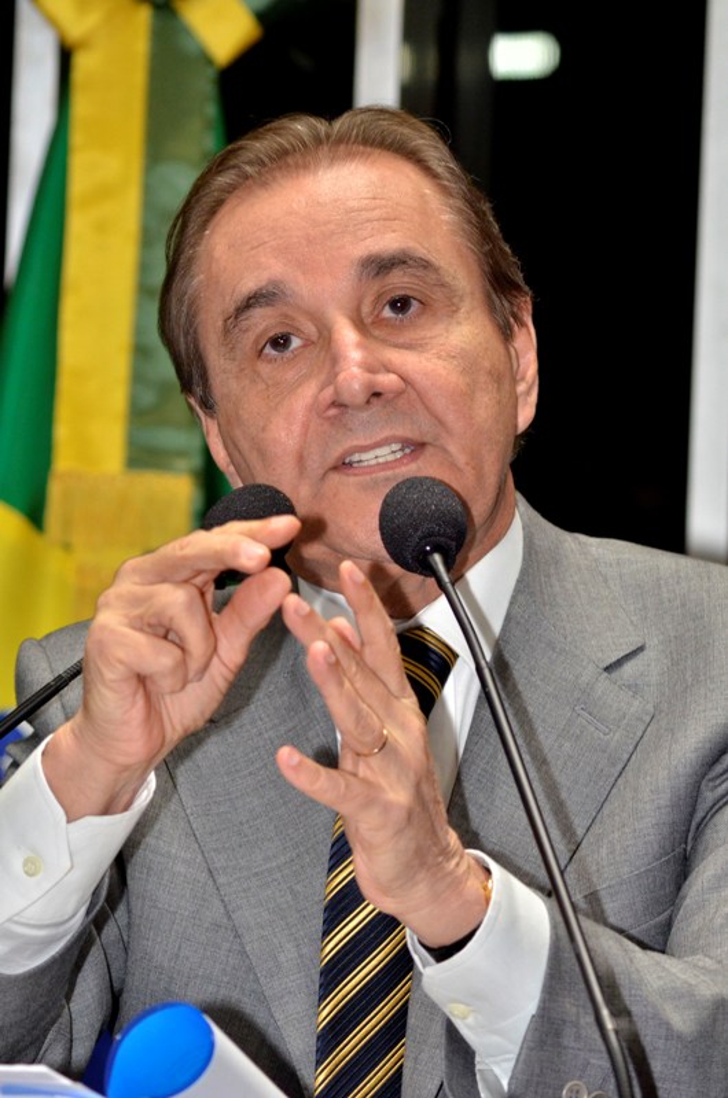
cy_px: 549
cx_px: 364
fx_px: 7540
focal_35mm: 248
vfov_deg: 8.3
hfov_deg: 5.5
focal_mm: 165
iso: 1600
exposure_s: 1/100
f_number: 8
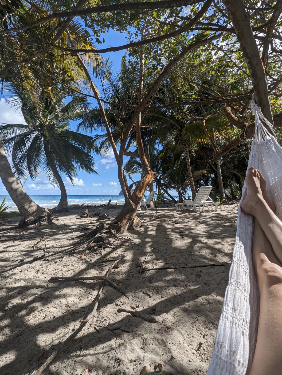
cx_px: 141
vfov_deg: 106.1
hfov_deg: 90.1
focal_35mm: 13
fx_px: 141
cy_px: 188
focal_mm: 1.95
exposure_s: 1/1422
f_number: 2.2
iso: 45
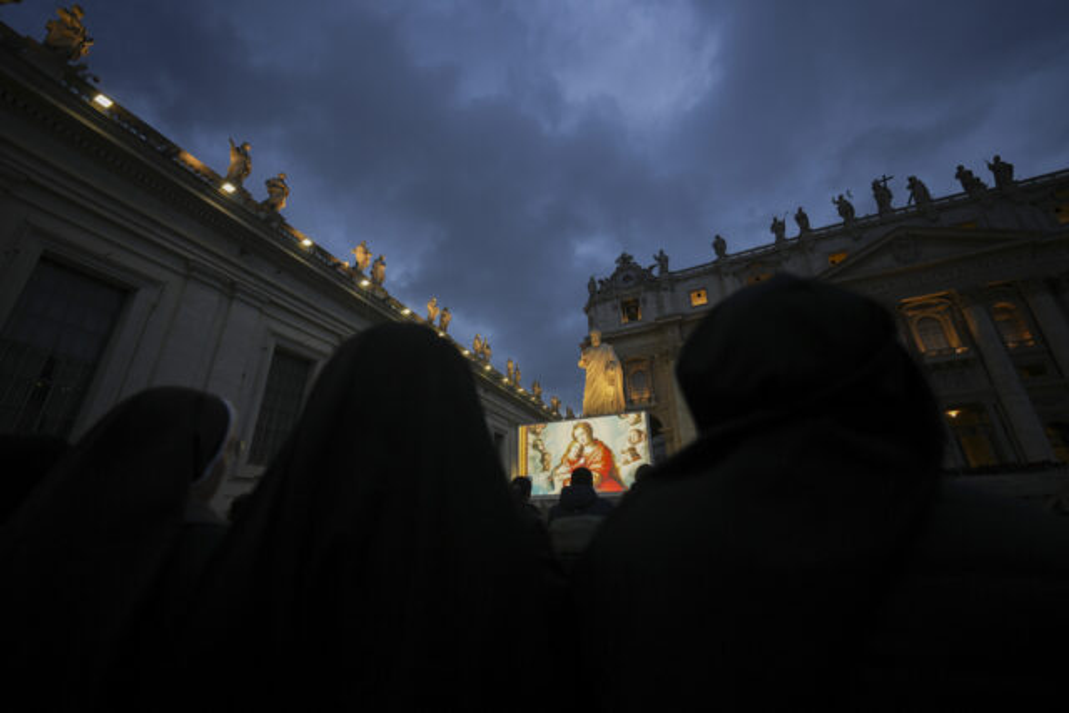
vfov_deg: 81.2
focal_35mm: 14
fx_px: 416
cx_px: 534
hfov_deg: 104.2
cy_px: 356
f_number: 1.8
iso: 200
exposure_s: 1/160
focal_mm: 14
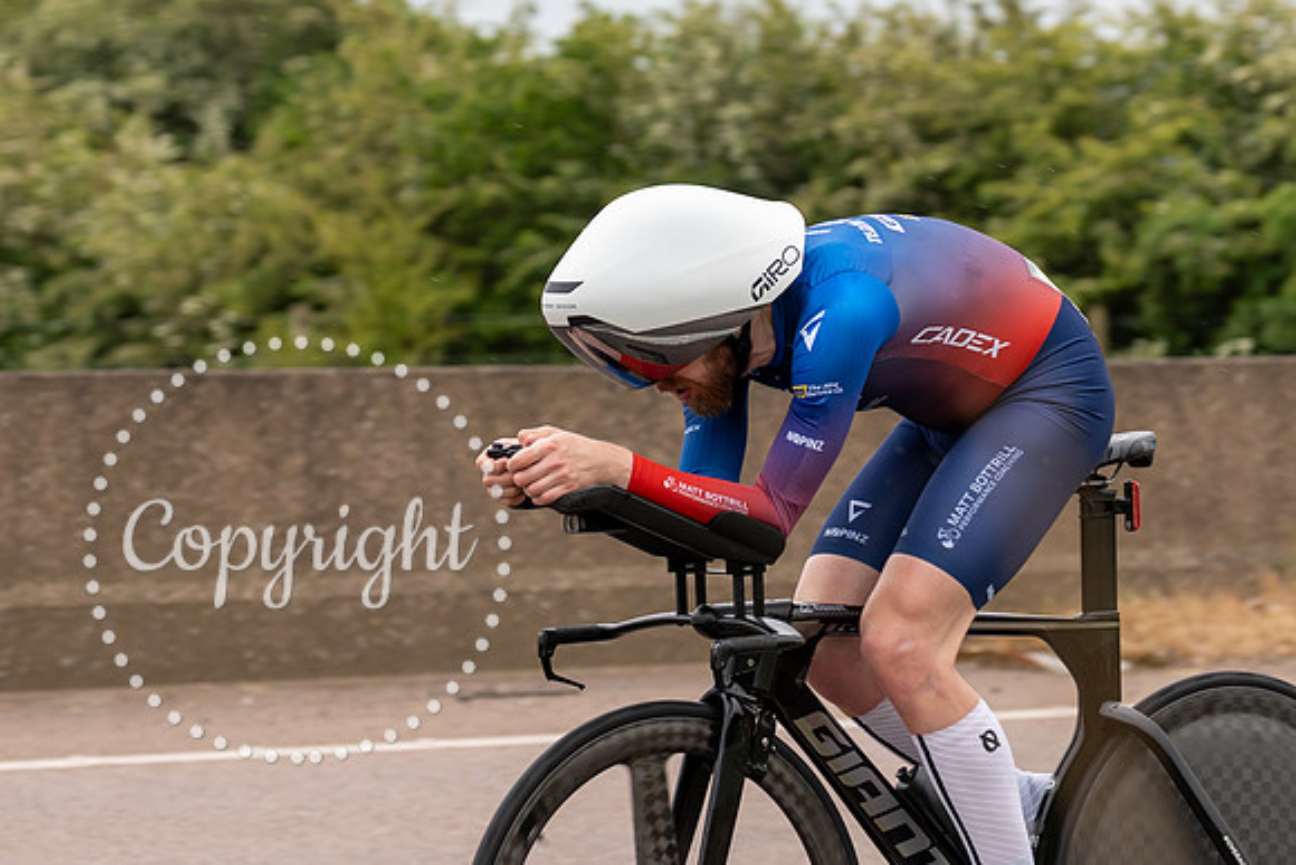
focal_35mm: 170
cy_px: 519
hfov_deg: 12.1
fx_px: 6110
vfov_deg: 8.1
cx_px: 828
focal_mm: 81
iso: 320
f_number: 3.5
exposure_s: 1/1000
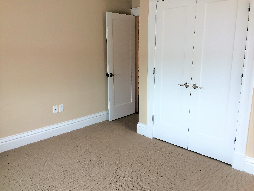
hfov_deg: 61.7
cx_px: 127
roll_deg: +0.6
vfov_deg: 48.2
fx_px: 213
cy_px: 96
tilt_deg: -12.9
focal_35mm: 29
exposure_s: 1/40
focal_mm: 4.15
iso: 40
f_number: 2.2
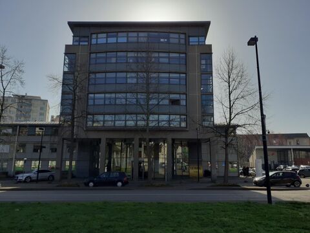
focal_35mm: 27
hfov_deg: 65.3
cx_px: 155
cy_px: 116
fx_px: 242
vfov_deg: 51.4
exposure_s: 1/8929
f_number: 1.9
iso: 40
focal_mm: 3.6
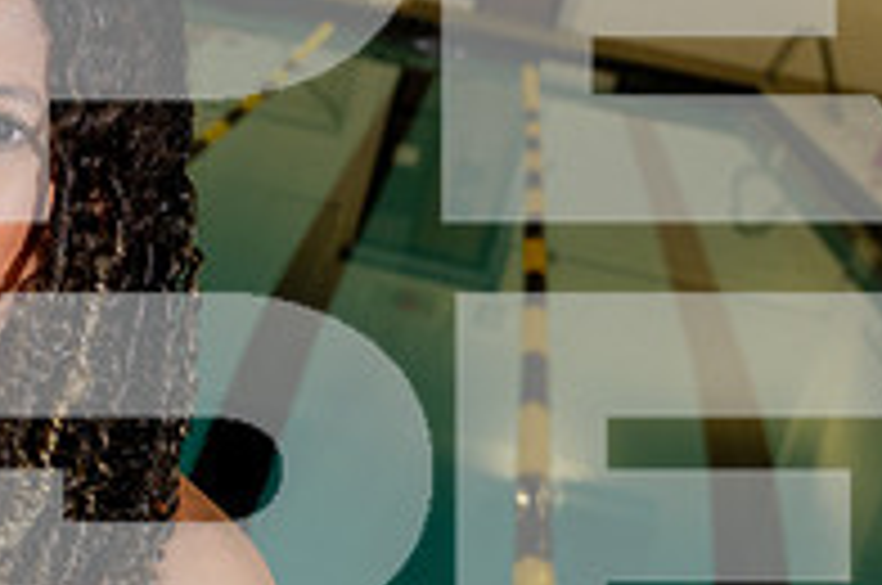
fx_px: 2177
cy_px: 533
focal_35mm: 89
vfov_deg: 15.1
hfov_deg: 21.3
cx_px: -171
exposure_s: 1/250
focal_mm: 30
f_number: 5.6
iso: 1000
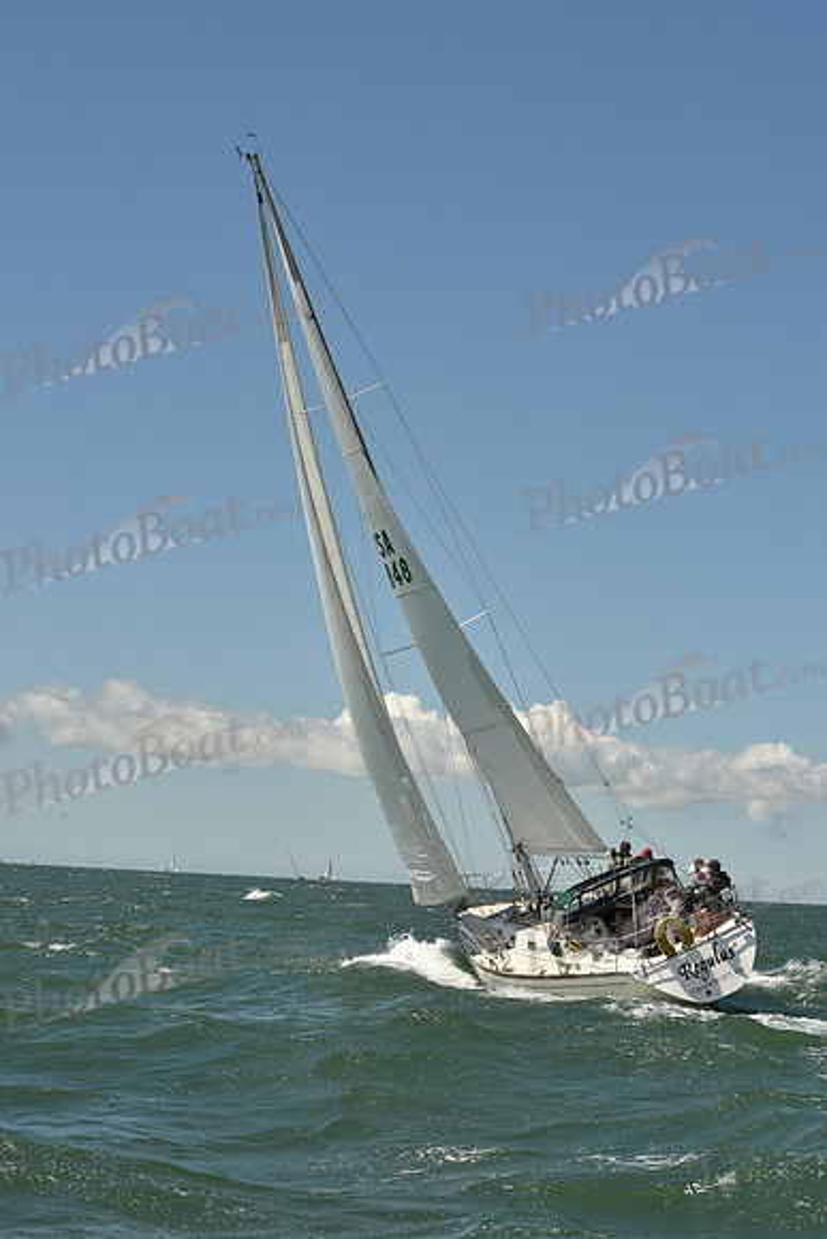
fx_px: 2410
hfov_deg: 19.5
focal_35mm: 70
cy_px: 620
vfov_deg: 28.8
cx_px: 414
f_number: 13
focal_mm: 70
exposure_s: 1/800
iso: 320
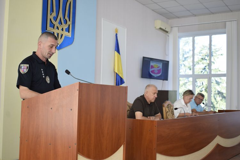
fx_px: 300
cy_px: 80
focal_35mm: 45
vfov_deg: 29.9
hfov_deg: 43.6
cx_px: 120
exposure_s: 1/200
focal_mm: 30
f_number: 5
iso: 400
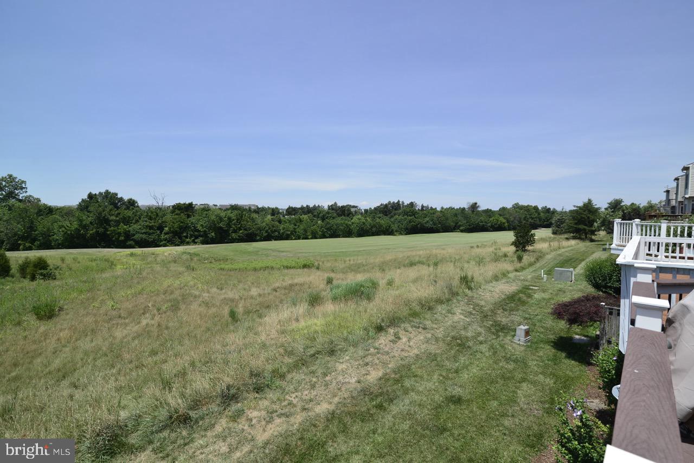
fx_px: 308
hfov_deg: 96.7
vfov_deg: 73.8
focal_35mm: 16
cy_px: 232
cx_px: 347
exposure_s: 1/1250
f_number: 5
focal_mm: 16
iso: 250
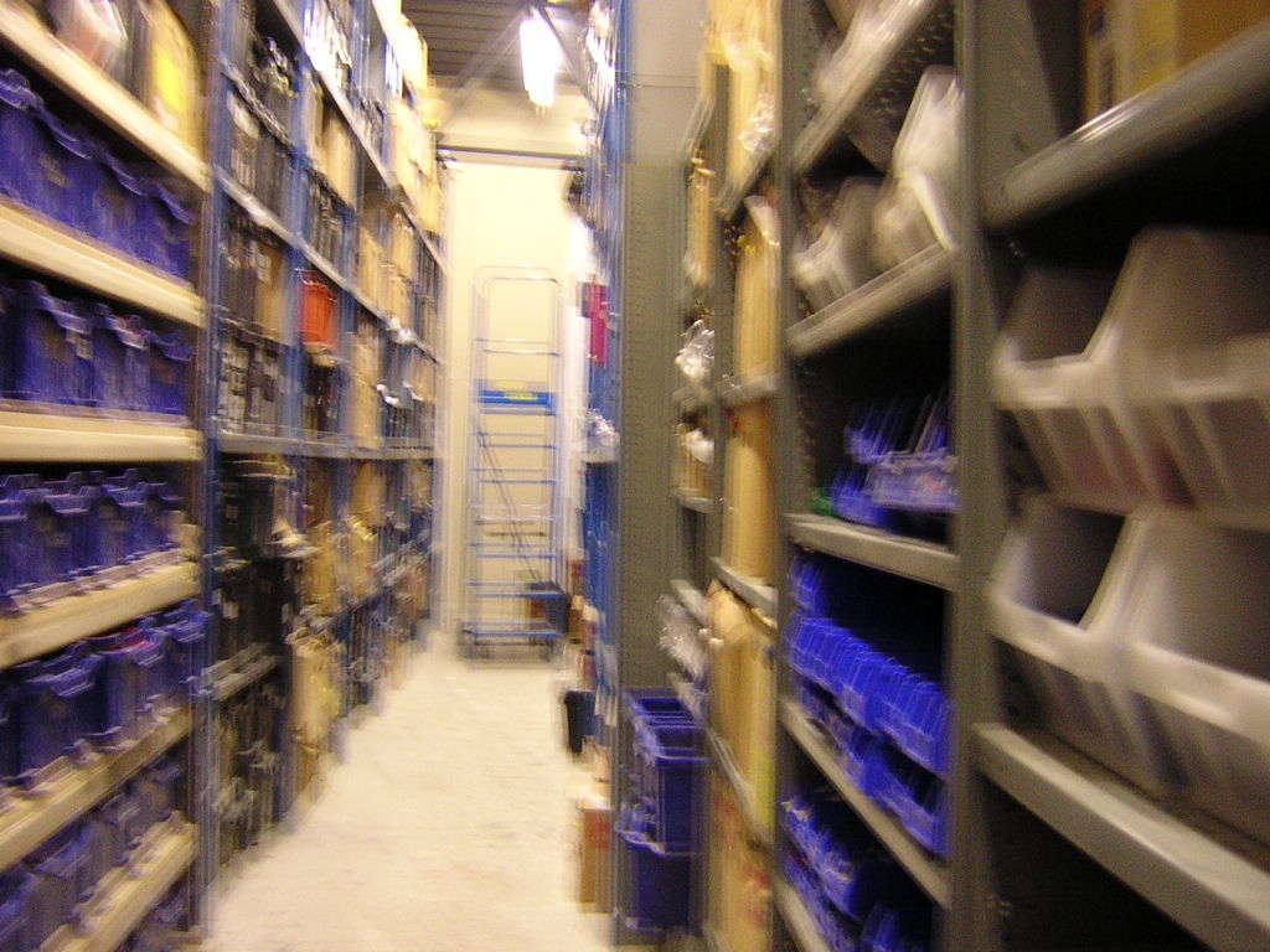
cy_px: 476
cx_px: 635
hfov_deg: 51.4
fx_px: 1321
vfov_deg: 39.7
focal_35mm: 36
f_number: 2.6
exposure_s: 1/2.9
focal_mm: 4.7
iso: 400
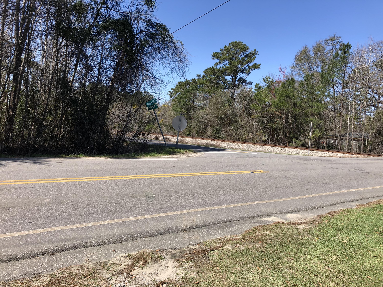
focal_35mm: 28
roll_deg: -2.9
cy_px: 144
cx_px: 192
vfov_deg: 49.7
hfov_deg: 63.4
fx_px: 310
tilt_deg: +0.5
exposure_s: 1/1372
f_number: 1.8
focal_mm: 3.99
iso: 20
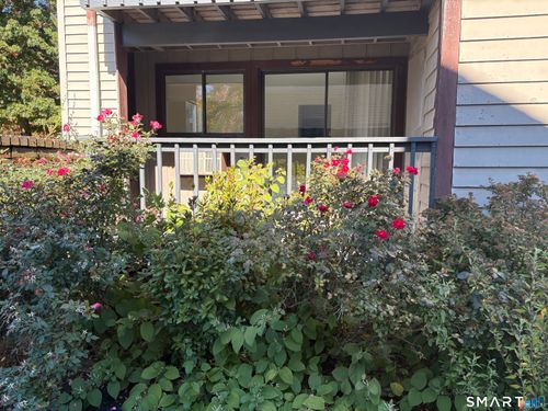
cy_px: 206
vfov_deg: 53.1
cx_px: 274
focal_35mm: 26
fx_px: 412
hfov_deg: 67.3
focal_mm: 5.96
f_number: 1.6
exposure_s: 1/581
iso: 64
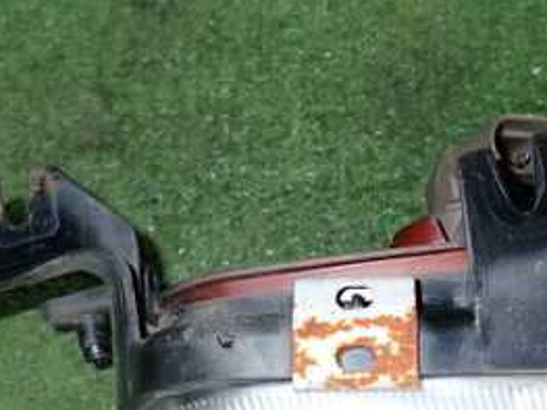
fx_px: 900
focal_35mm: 57
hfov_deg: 33.2
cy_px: 250
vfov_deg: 25.6
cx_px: 403
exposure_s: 1/30
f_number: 5.6
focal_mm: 4.5
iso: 200
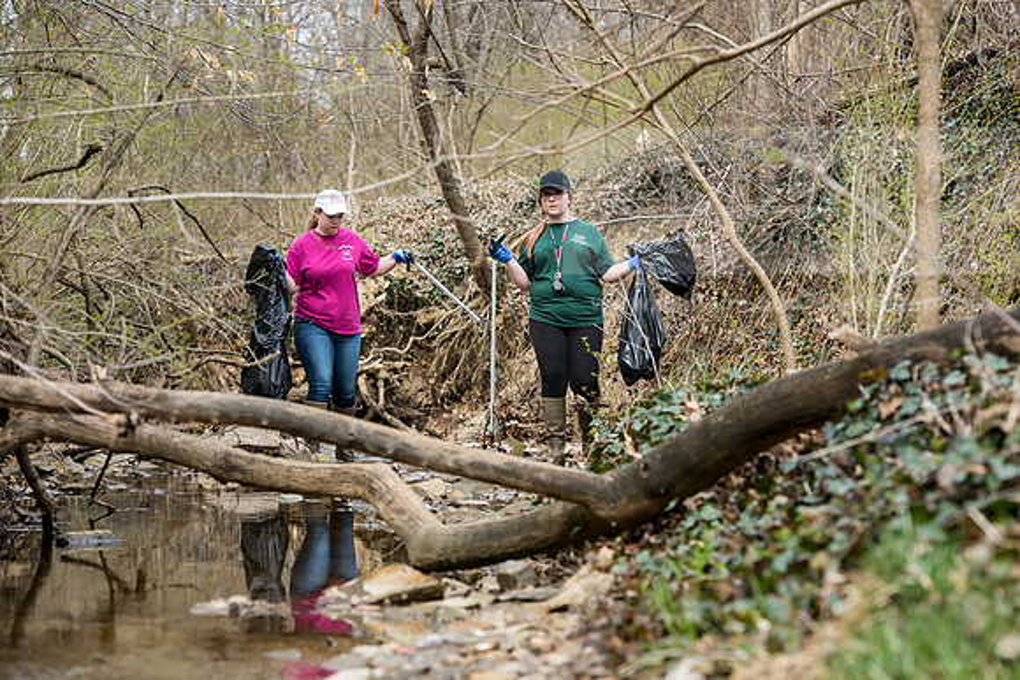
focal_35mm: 116
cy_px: 340
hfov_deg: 17.6
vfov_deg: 11.8
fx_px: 3287
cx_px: 510
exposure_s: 1/250
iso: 320
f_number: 6.3
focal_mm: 116
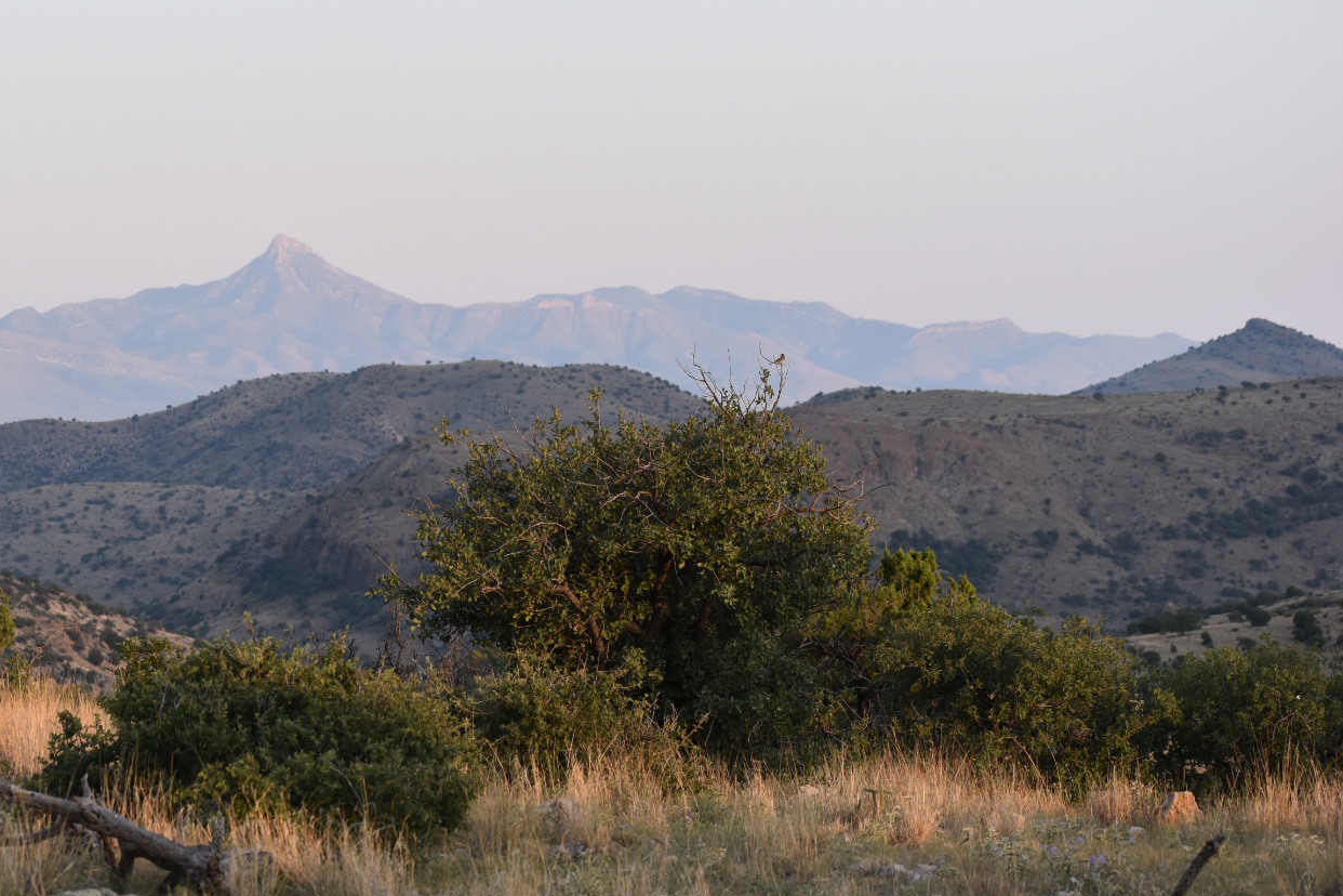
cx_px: 470
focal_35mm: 137
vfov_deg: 10.0
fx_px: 5110
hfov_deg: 14.9
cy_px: 375
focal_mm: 70
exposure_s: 1/500
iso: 400
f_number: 5.6
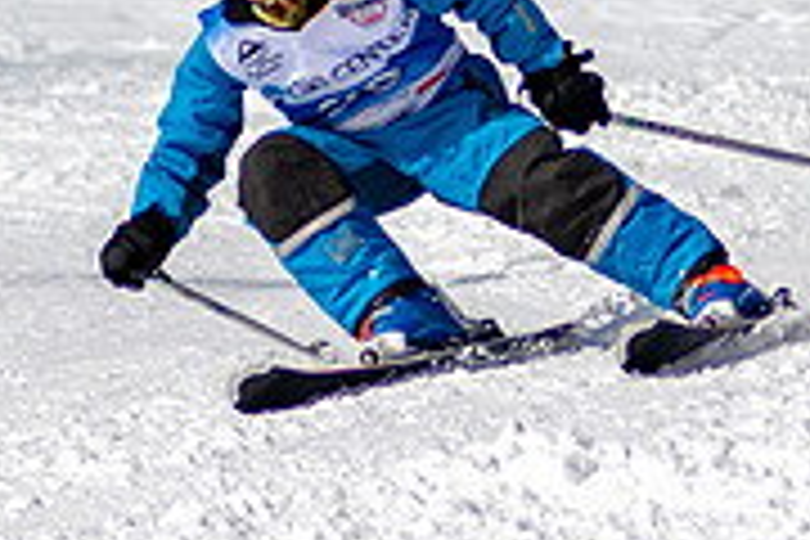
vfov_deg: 0.6
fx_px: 49024
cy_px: 129
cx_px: 482
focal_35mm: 2179
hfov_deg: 0.9
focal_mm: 300
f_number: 2.8
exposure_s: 1/6400
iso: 100
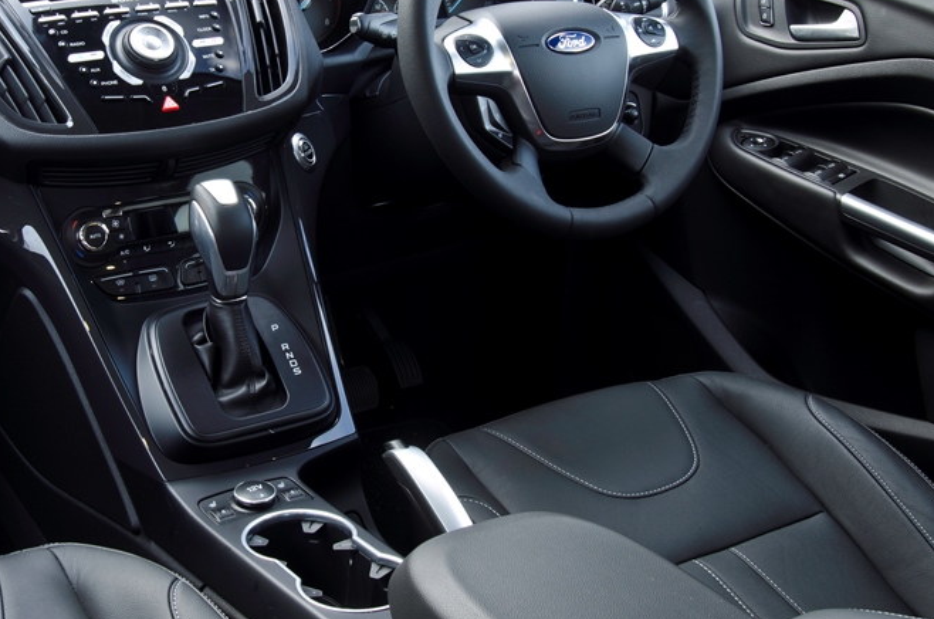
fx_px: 1450
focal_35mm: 56
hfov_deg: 35.3
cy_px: 244
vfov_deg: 24.0
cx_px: 304
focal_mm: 24
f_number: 11
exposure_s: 2.5
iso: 100
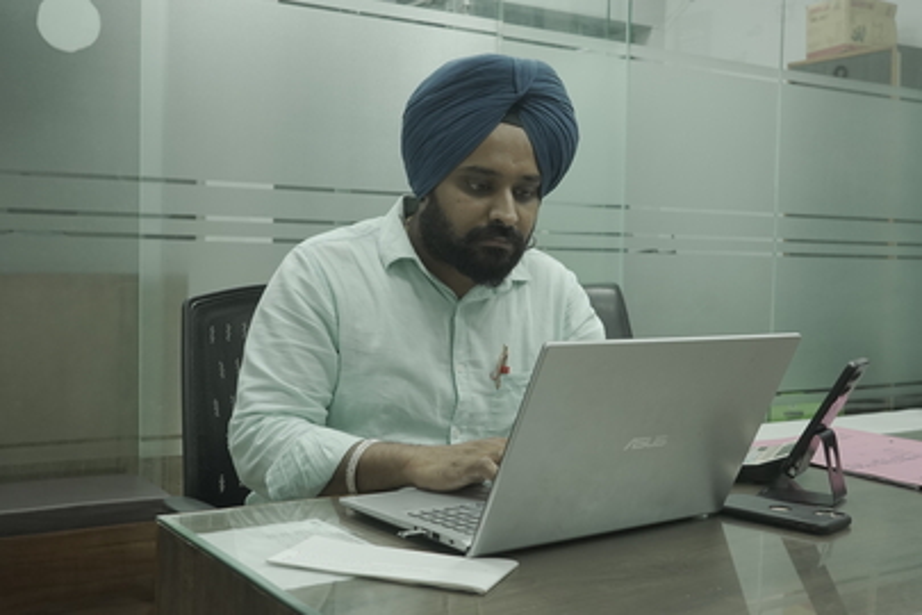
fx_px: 1076
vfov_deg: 31.9
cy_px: 308
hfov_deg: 46.4
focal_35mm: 42
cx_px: 461
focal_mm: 28
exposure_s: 1/100
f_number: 5.6
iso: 2500
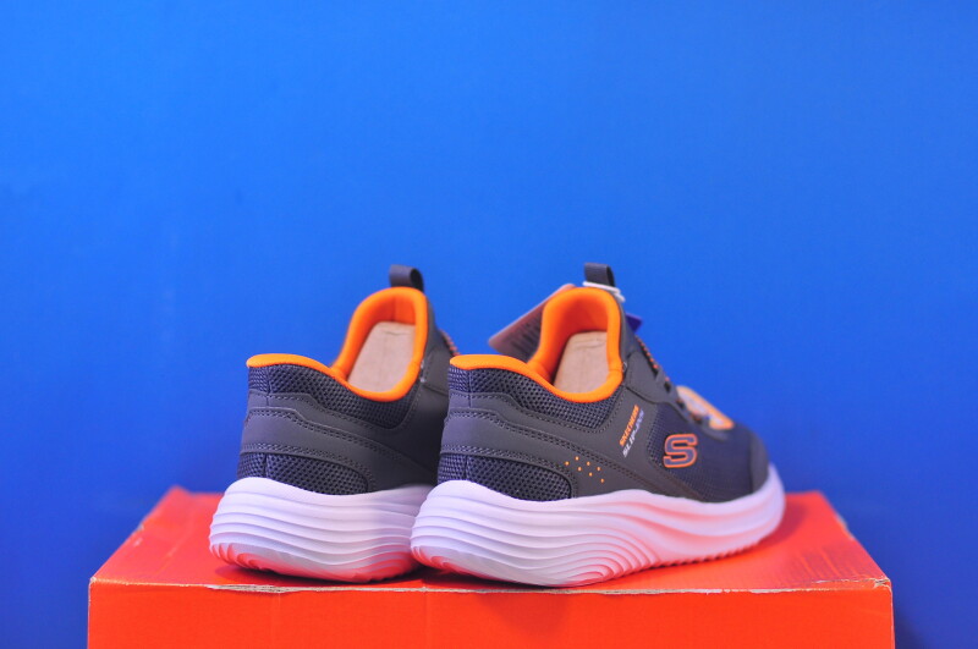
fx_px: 2035
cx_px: 489
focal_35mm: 75
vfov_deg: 18.1
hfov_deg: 27.0
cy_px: 324
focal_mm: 50
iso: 250
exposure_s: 1/320
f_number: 2.2
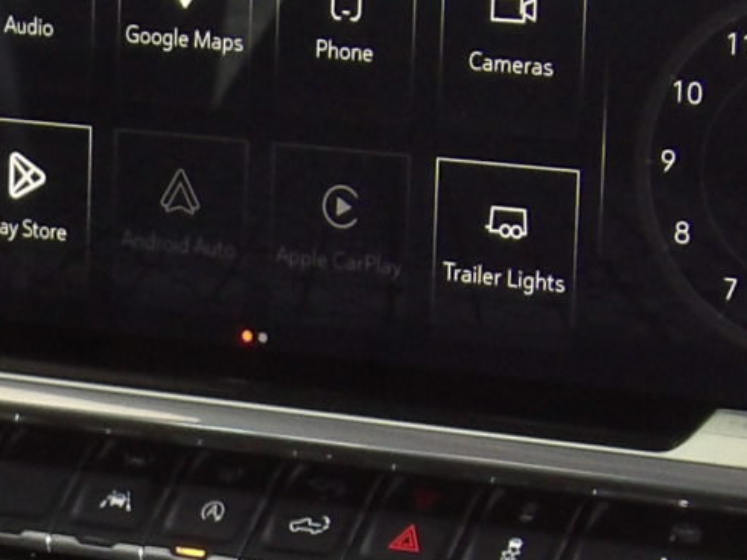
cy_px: 674
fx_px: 5243
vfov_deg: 6.1
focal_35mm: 243
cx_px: -231
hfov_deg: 8.0
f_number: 3.8
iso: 250
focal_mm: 8.2
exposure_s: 1/29
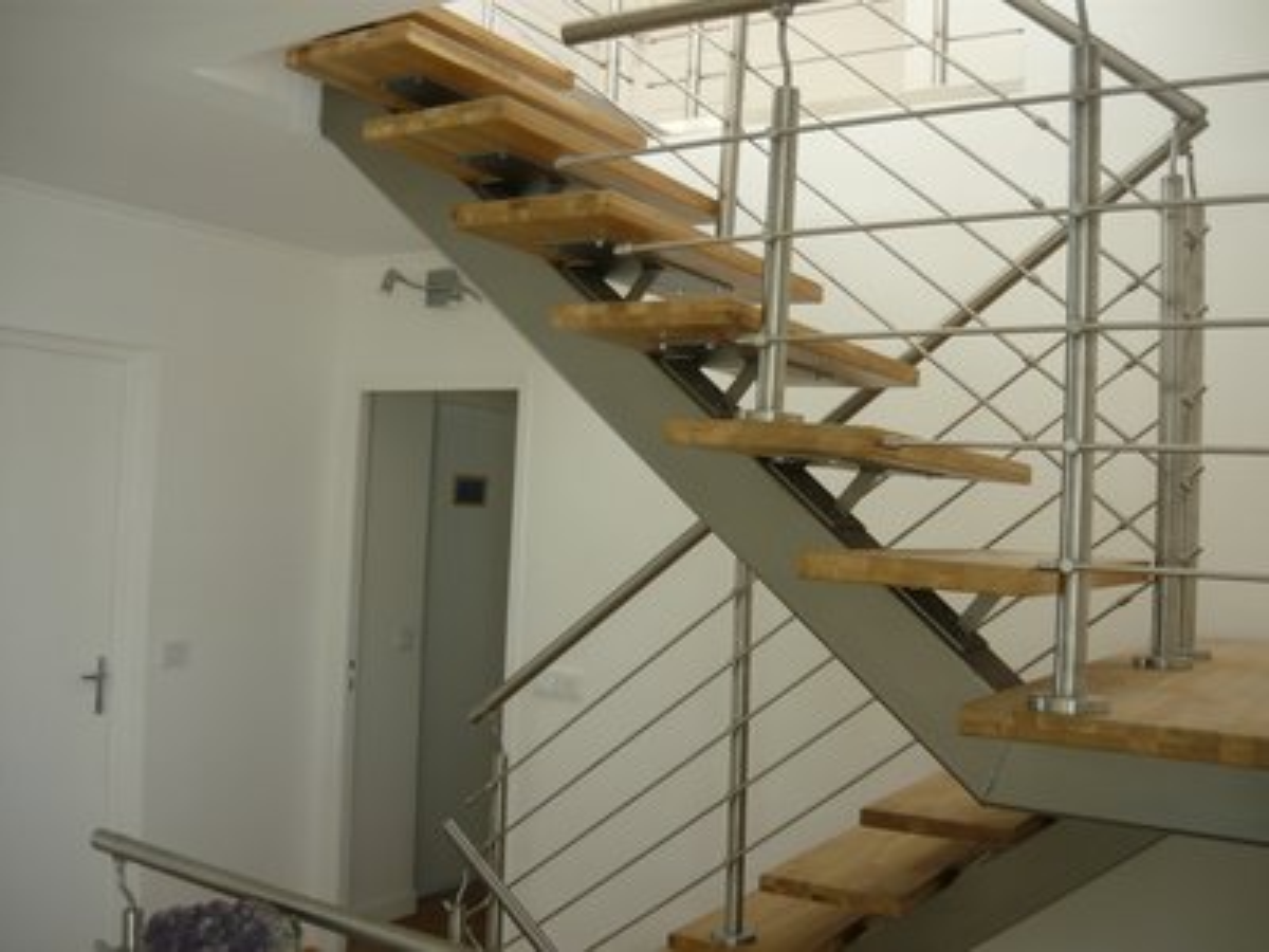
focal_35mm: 33
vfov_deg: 42.9
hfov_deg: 55.4
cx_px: 634
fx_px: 1210
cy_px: 476
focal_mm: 5.5
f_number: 2.8
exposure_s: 1/80
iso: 100
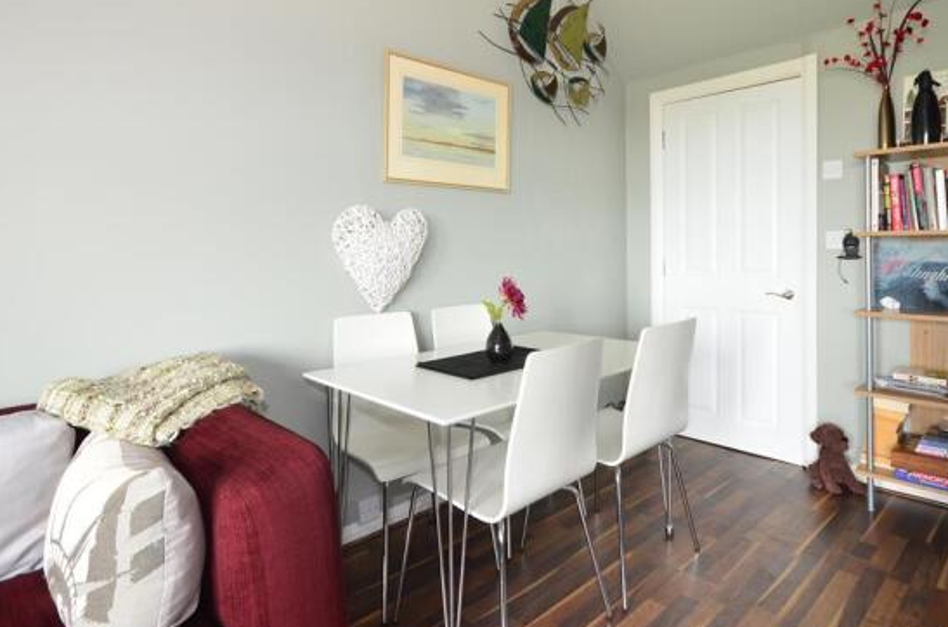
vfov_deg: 66.9
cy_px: 281
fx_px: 473
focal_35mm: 18
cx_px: 508
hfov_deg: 90.0
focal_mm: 10
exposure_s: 1/1.6
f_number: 6.3
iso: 640
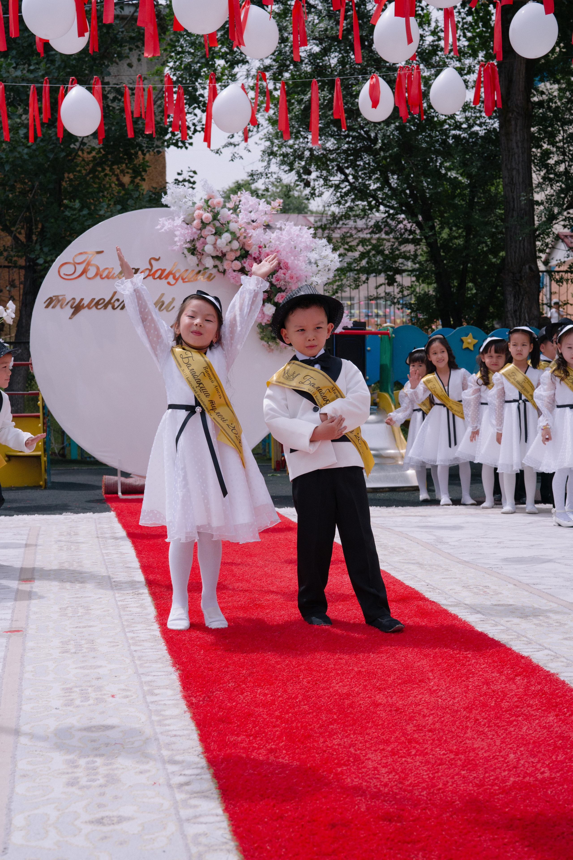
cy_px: 430
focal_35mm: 50
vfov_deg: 39.6
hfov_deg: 27.0
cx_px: 286
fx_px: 1193
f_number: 5.6
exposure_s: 1/4000
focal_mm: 50
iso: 1250
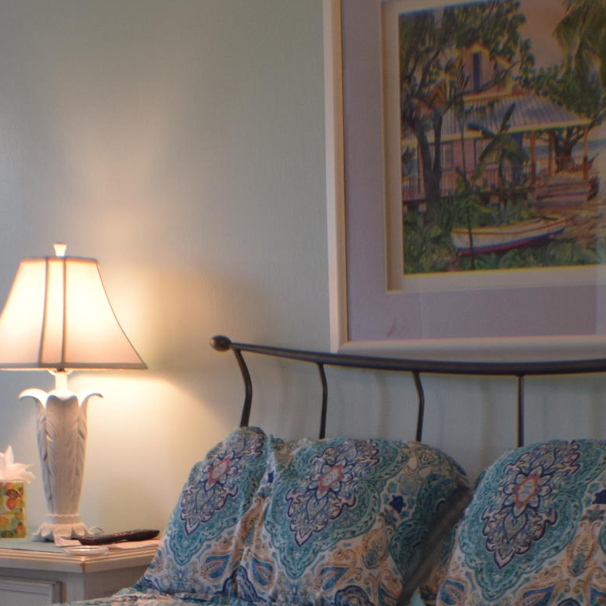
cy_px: 610
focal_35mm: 107
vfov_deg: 15.9
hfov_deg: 16.3
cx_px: 271
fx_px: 2119
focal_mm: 22
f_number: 5
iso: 400
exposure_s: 1/100
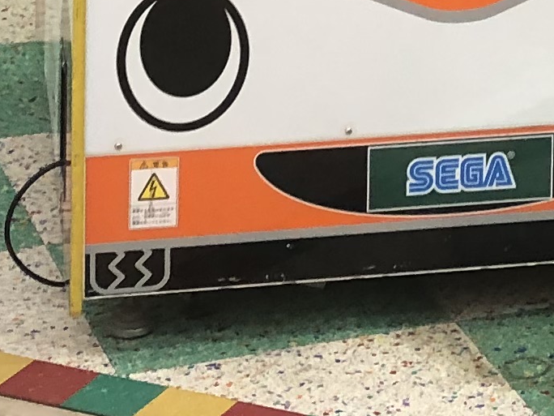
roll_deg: +1.5
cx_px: 568
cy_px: -667
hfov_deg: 11.8
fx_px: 2641
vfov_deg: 8.1
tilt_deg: -4.7
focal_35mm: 165
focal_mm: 3.99
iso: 25
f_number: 1.8
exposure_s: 1/30
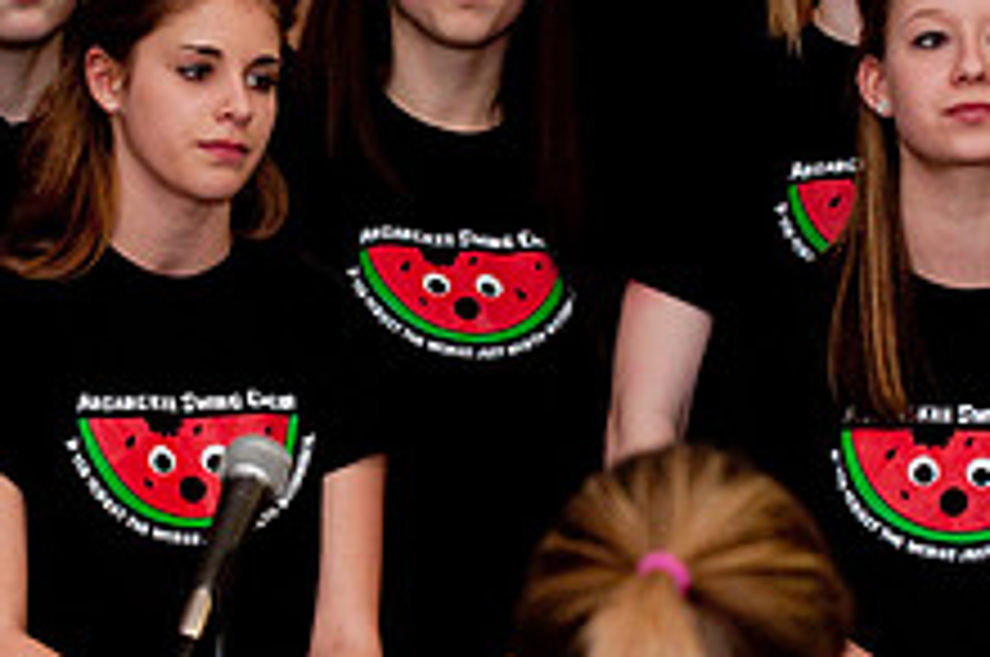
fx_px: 8403
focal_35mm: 306
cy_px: 234
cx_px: 315
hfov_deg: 6.7
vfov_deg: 4.5
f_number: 5.6
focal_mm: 116
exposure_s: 1/125
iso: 560
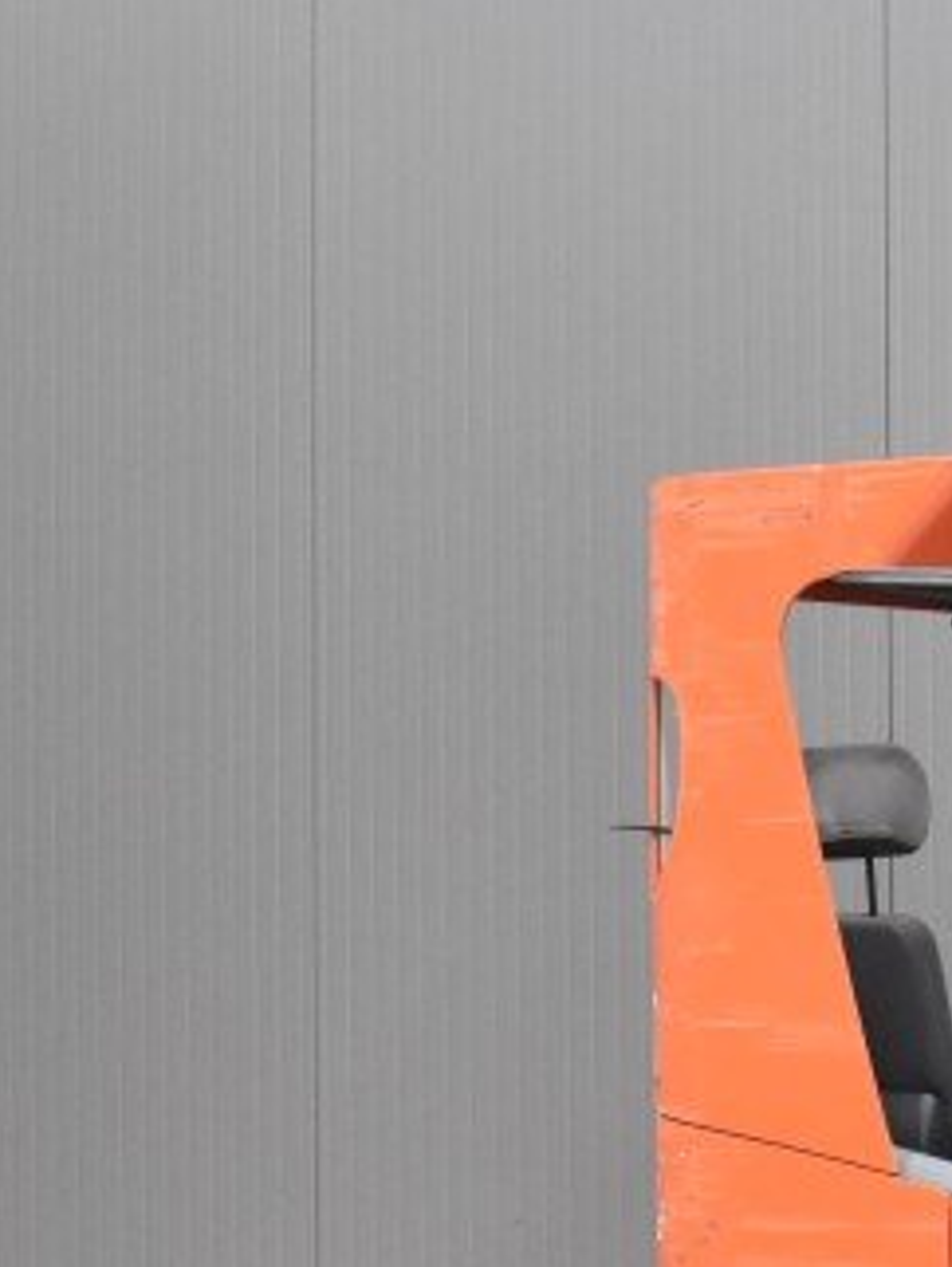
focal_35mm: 113
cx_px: 1397
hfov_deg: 12.5
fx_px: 4130
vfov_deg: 17.4
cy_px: 905
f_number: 5
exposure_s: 1/30
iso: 1600
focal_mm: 21
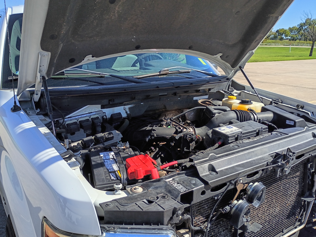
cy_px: 118
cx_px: 158
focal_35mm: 29
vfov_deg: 48.2
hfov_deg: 61.7
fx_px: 265
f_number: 1.8
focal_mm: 4.27
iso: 101
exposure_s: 1/702
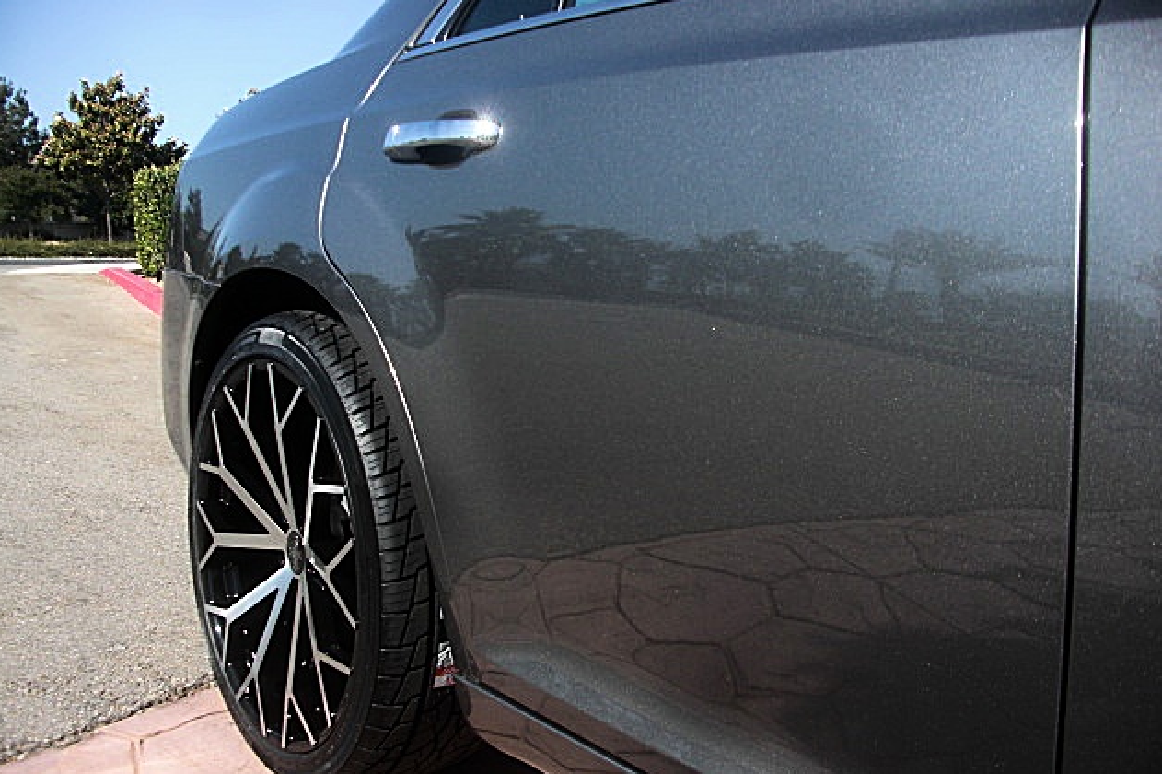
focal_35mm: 38
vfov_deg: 35.0
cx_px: 576
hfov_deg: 50.7
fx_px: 1226
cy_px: 428
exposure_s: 1/640
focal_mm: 6.3
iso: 50
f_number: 2.8
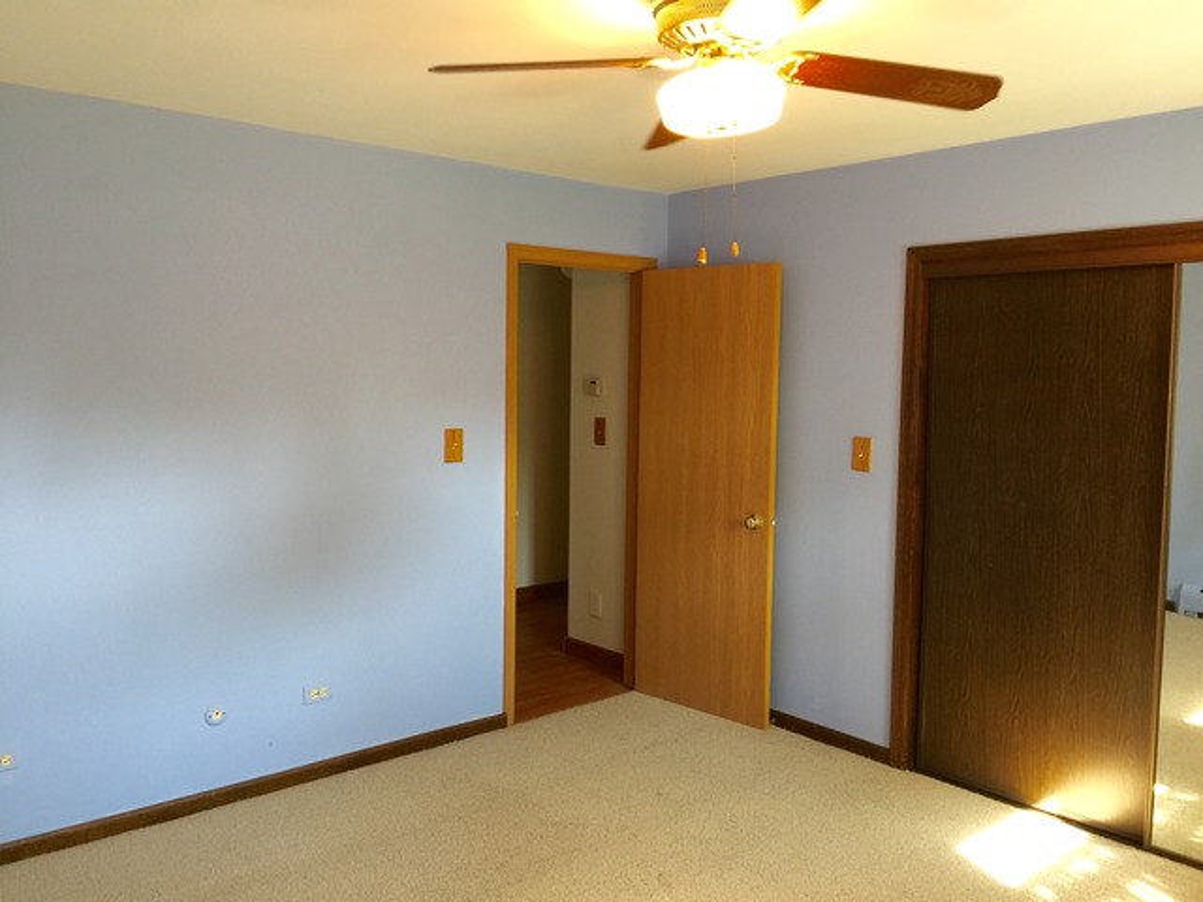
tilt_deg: -3.1
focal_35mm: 29
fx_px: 1008
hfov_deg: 61.7
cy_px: 451
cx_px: 602
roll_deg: -1.9
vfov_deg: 48.2
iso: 50
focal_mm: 4.15
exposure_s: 1/15
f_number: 2.2
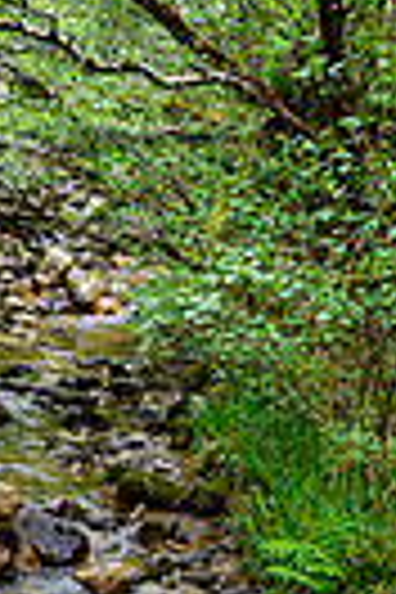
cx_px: -4
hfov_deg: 16.3
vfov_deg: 21.6
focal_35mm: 82
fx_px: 1353
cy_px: 837
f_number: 7.1
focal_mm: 24
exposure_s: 1/25
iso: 500
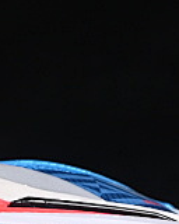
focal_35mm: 475
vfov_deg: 4.1
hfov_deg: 3.2
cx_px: -190
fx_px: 3146
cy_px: 200
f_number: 7.1
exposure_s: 1/80
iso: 160
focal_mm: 50
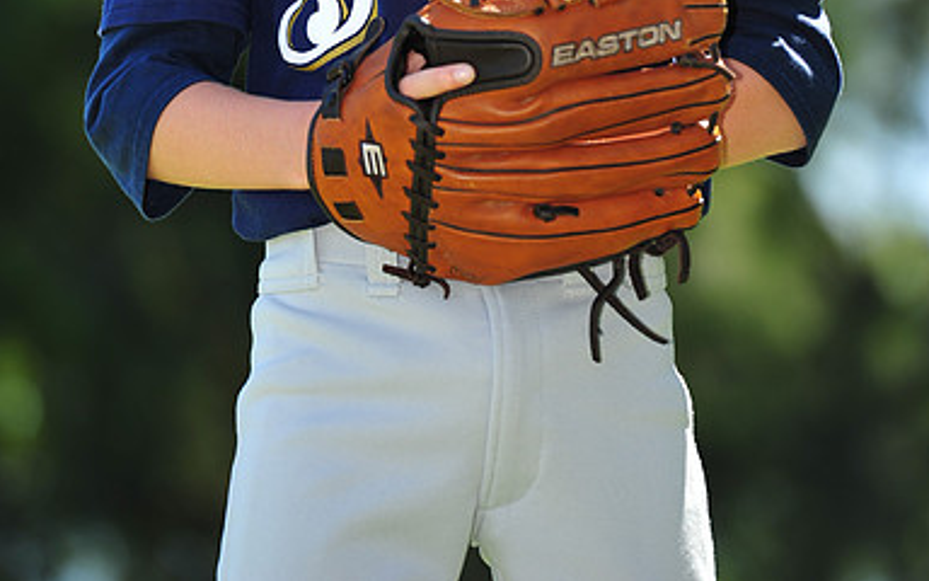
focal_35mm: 308
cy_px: -116
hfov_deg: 6.8
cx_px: 464
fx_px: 7798
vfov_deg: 4.3
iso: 200
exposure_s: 1/400
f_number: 4
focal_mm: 200
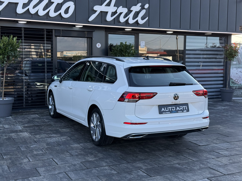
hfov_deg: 39.7
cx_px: 121
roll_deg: -0.2
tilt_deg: -5.1
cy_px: 90
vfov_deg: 30.3
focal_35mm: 48
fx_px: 336
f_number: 1.78
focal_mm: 6.76
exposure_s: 1/1000
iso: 80
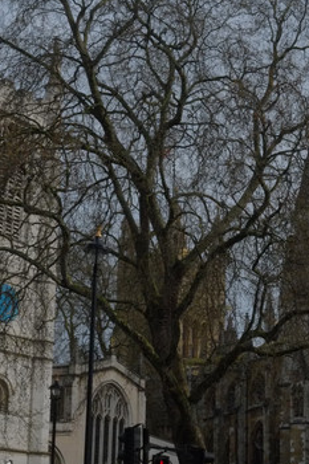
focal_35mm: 75
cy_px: 282
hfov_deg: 18.2
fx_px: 967
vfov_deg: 26.9
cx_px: 177
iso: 3200
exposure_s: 1/2200
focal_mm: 27
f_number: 16
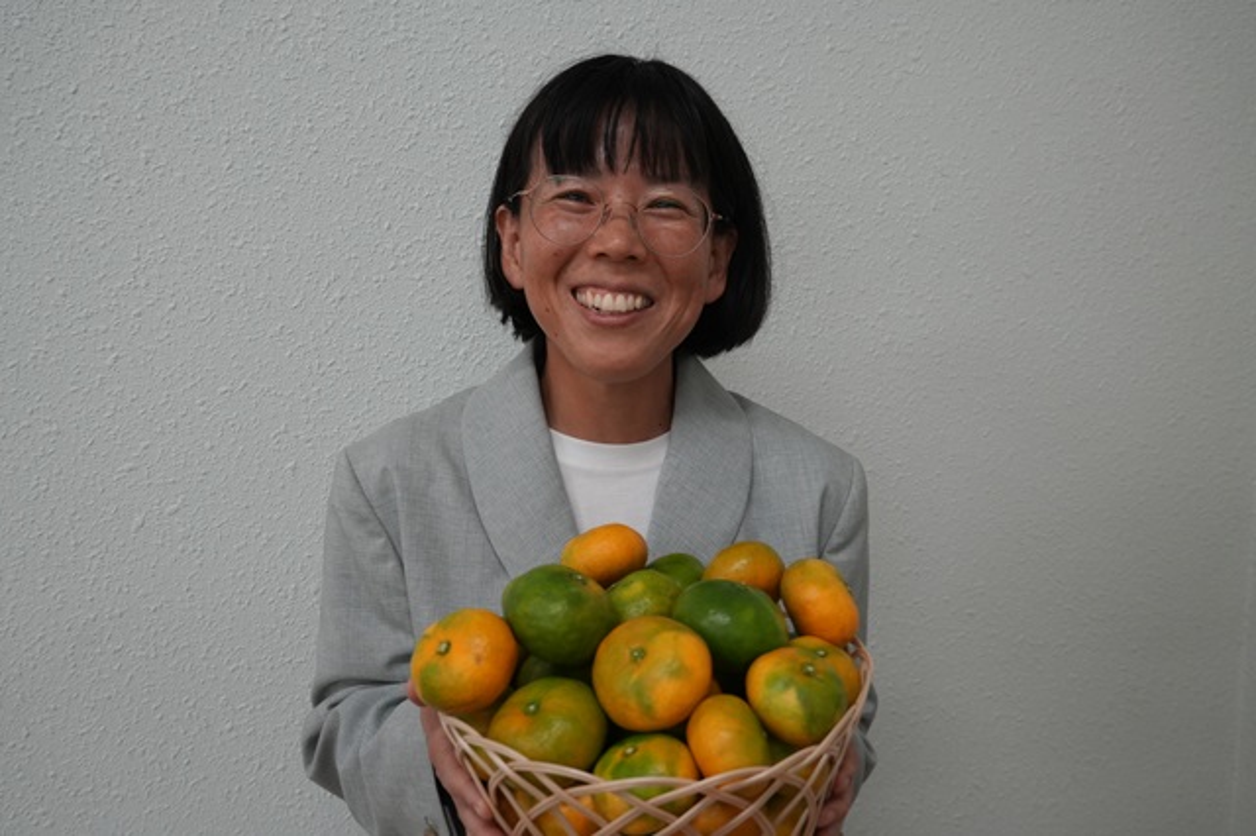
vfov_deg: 39.9
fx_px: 1151
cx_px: 628
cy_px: 418
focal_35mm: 33
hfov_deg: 57.2
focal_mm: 22
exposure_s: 1/160
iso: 500
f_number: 4
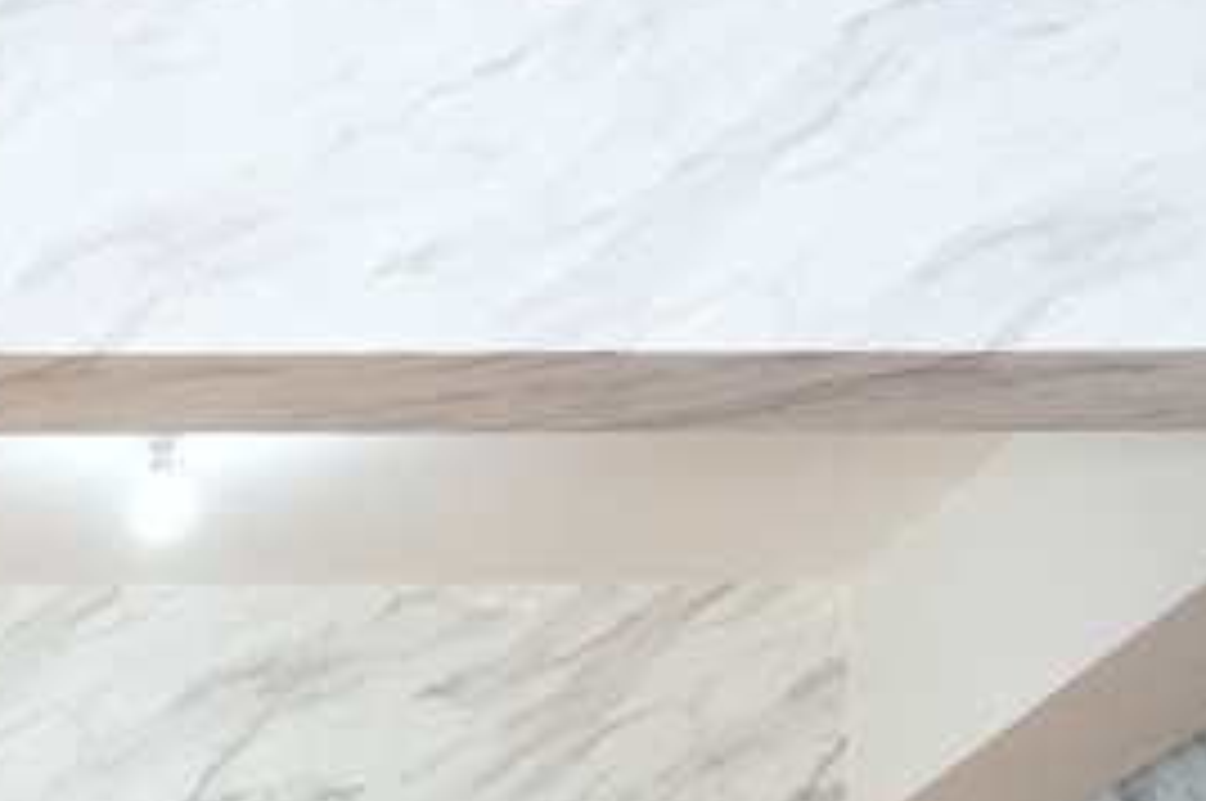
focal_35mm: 157
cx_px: -940
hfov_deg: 12.1
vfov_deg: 7.9
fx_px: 5253
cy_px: 2151
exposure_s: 1/160
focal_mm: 28
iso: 5000
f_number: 6.3
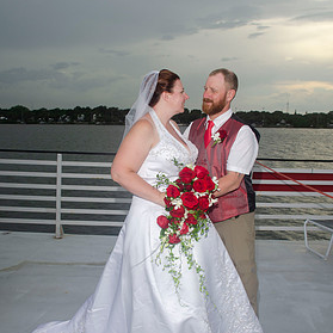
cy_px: 199
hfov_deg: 40.9
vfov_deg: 40.7
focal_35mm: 41
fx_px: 446
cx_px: 167
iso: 100
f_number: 7.1
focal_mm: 20
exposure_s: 1/250
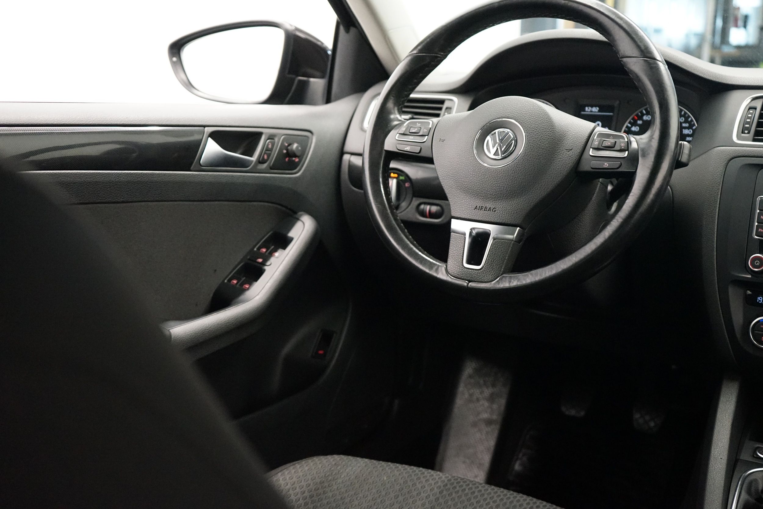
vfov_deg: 33.4
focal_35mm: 40
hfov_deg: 48.5
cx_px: 382
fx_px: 848
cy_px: 254
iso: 6400
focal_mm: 40
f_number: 4
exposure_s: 1/100
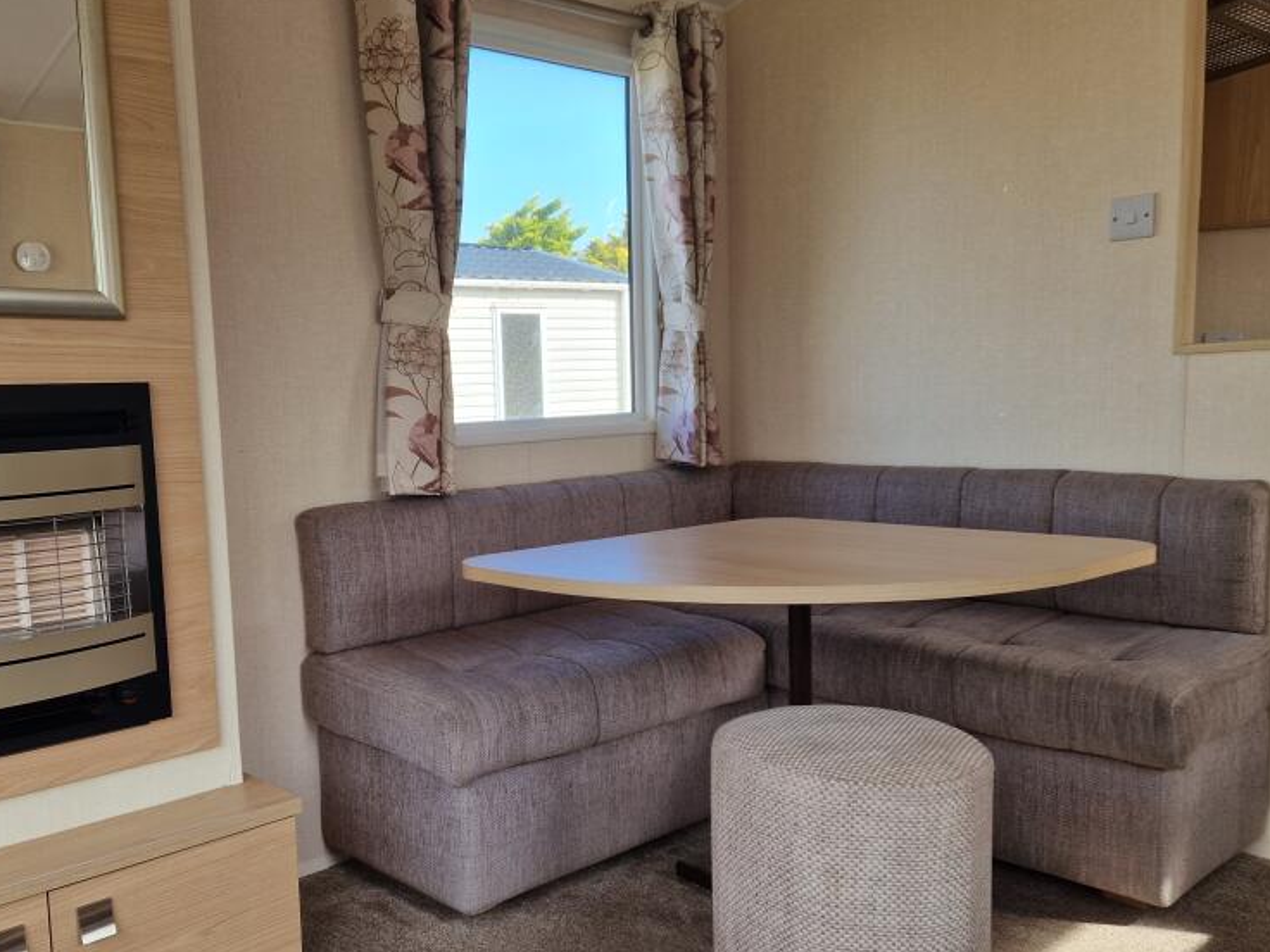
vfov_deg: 44.1
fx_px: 1174
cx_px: 506
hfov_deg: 56.4
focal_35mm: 32
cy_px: 512
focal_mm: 5.4
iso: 50
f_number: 1.8
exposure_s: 1/303
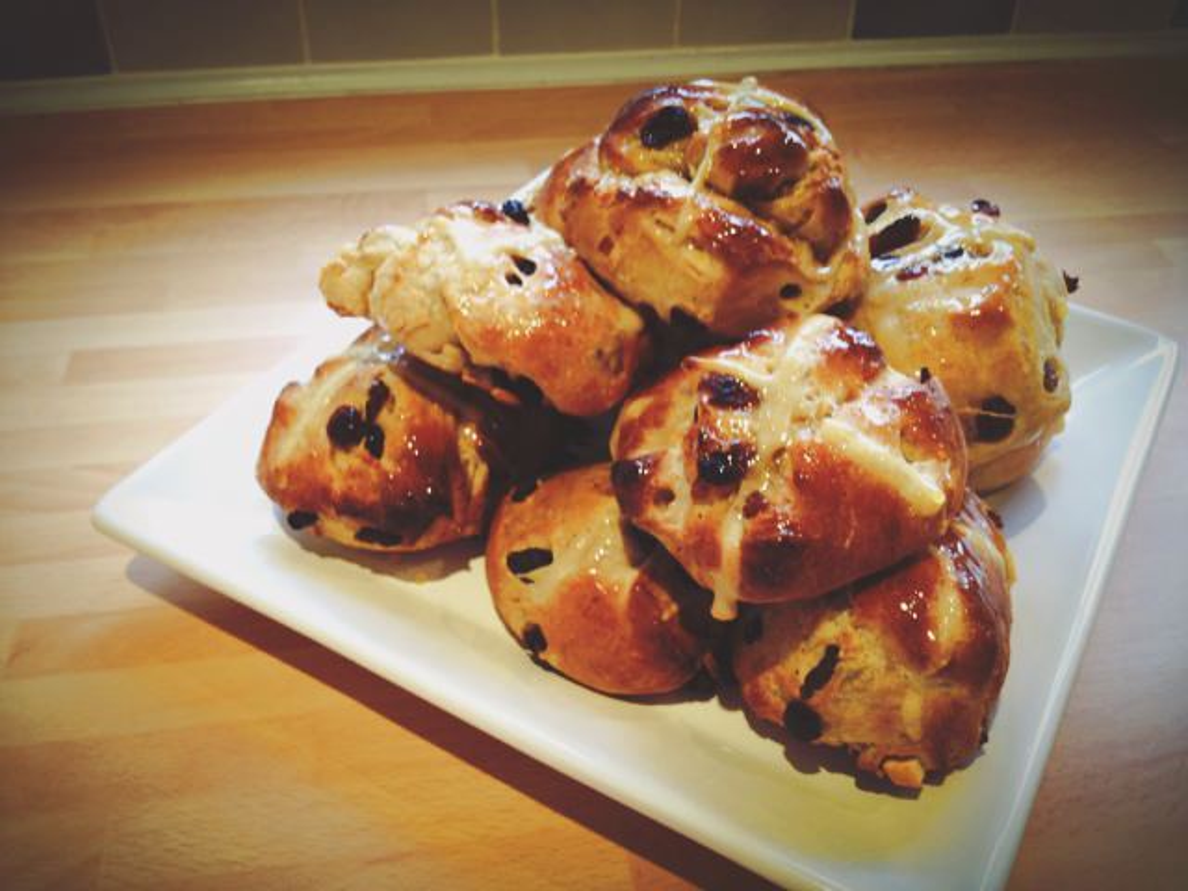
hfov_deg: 52.6
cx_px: 594
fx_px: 1201
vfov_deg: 40.7
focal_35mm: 35
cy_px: 446
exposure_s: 1/20
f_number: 2.4
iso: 50
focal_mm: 4.28
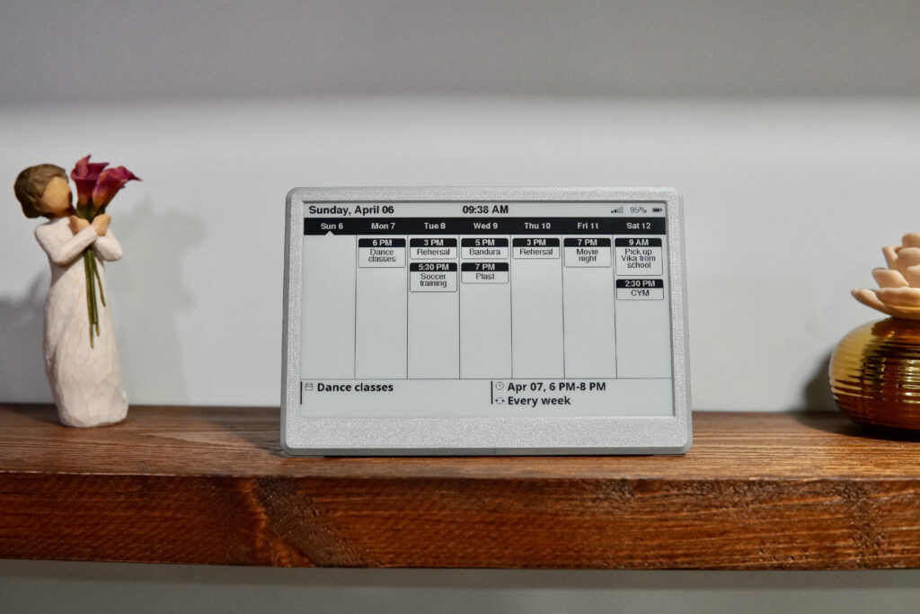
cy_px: 307
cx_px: 460
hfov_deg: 43.6
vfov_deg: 29.9
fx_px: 1150
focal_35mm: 45
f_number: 3.2
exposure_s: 1/160
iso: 1600
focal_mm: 30
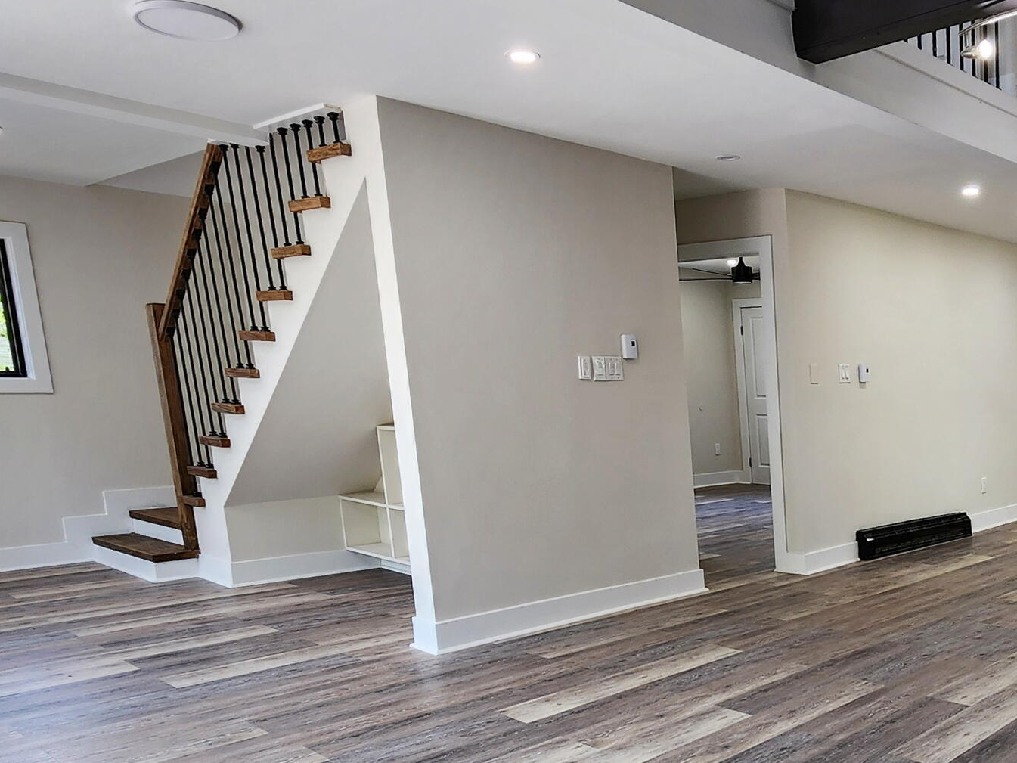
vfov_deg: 45.8
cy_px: 609
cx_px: 657
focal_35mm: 29
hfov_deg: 60.5
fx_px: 852
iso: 64
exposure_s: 1/60
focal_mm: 2.2
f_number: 2.2
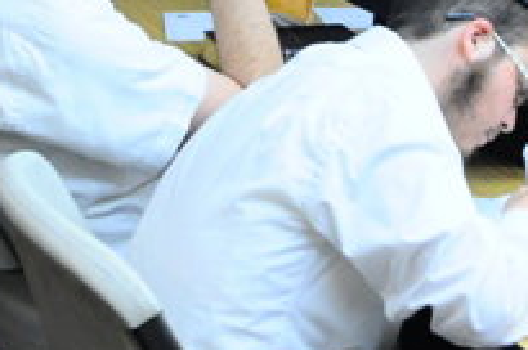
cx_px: 301
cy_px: 10
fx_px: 1977
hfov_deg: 15.2
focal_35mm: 135
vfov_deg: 10.1
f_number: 4.5
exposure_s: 1/100
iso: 1250
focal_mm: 24
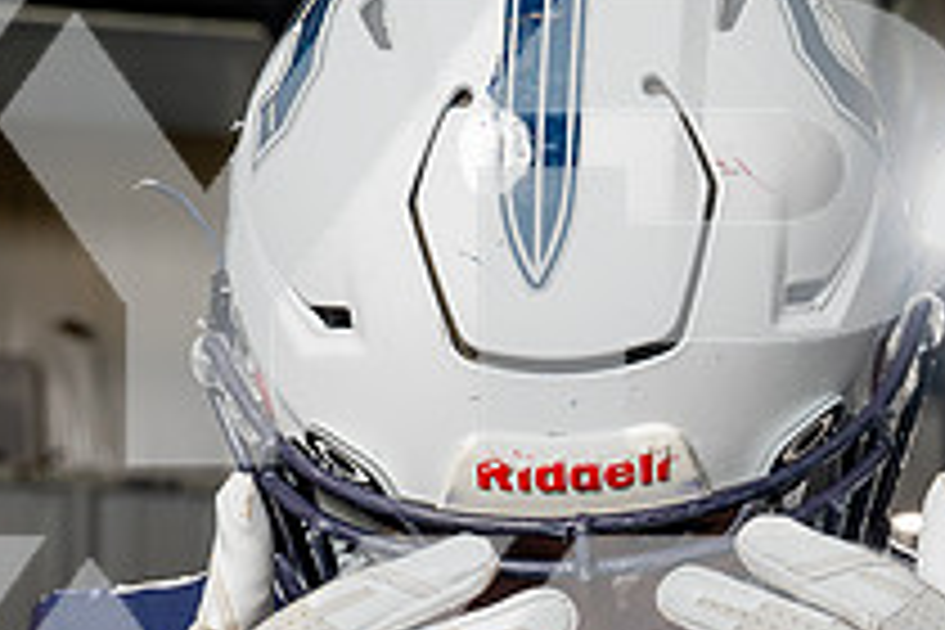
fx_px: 3465
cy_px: 759
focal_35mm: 132
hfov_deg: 15.5
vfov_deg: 10.2
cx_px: 380
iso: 250
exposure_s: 1/250
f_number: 5.6
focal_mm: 45
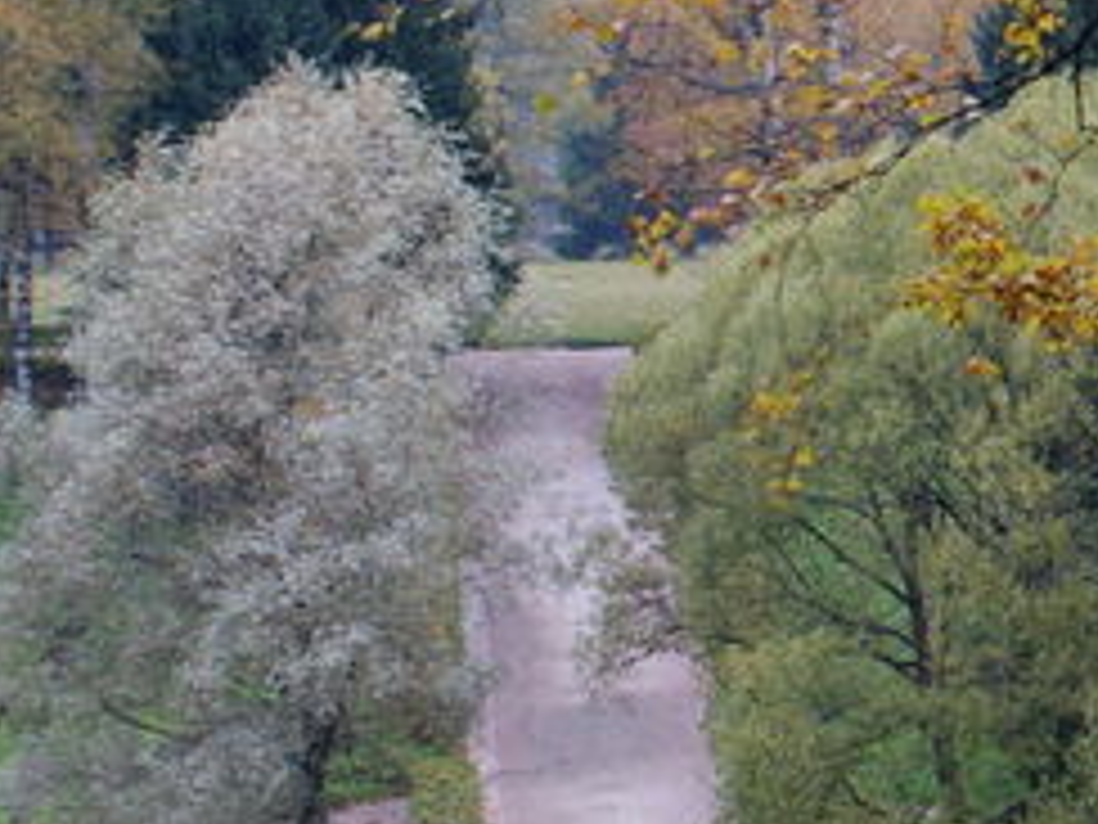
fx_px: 4726
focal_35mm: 149
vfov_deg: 10.0
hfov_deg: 12.6
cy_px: 288
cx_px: 1660
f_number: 5
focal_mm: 28
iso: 125
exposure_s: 1/50
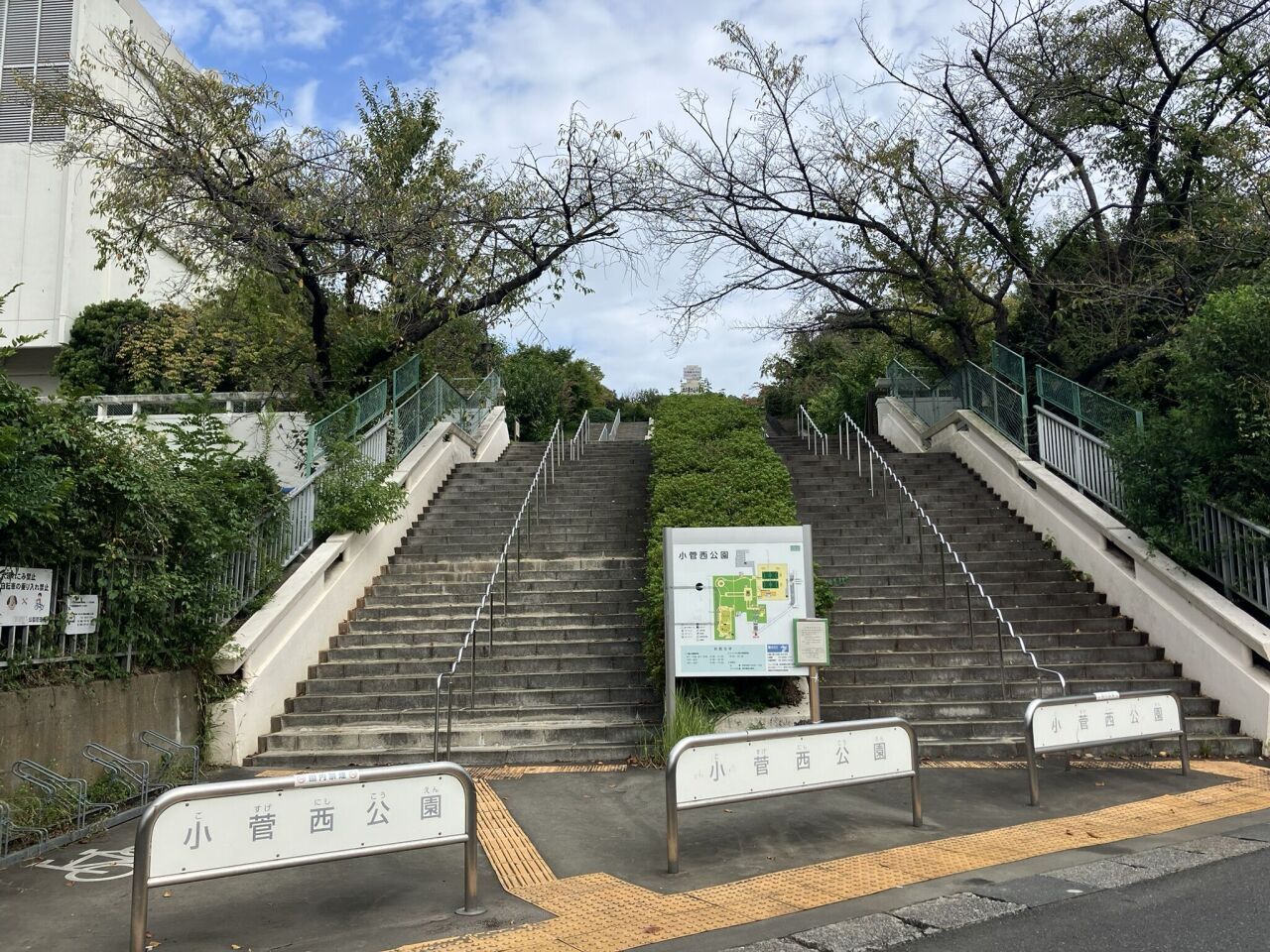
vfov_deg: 49.7
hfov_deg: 63.4
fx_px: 1027
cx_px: 635
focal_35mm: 28
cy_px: 476
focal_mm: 3.99
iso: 32
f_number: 1.8
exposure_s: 1/1156
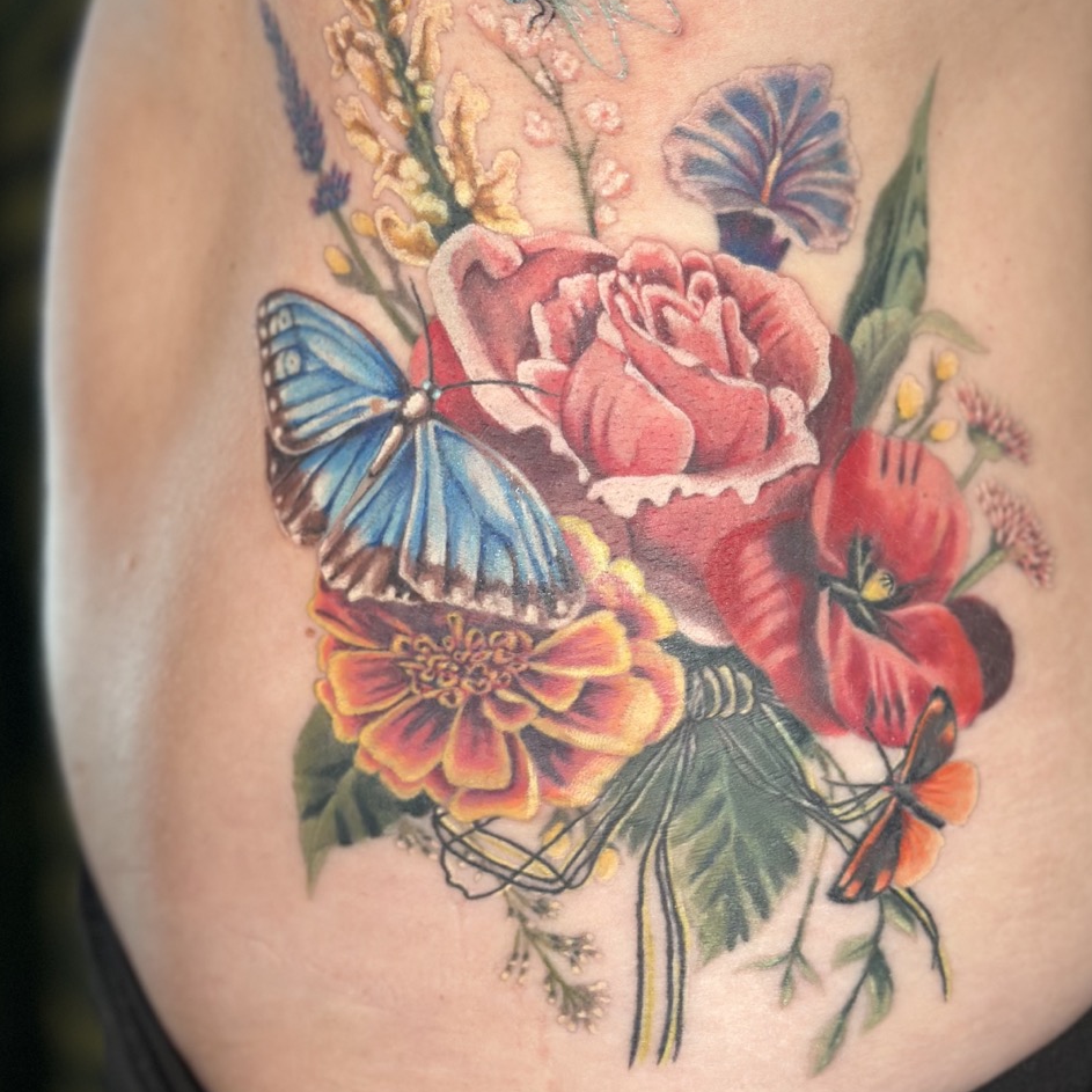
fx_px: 2570
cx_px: 648
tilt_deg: -11.6
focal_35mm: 72
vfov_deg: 23.9
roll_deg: +2.6
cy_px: 431
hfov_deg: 24.0
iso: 160
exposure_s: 1/60
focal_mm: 6.86
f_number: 1.78
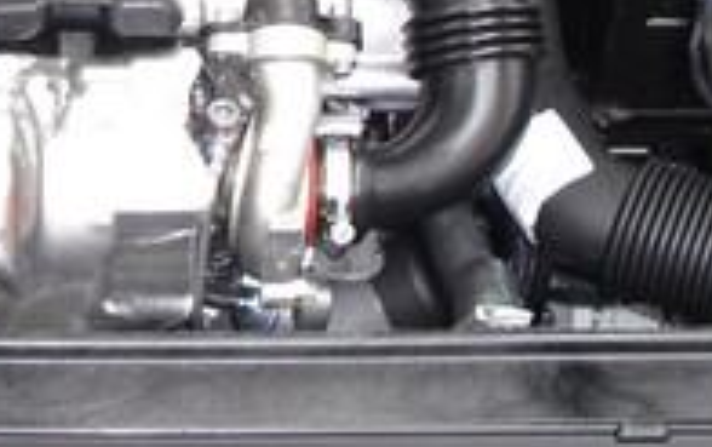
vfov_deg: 10.6
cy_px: -153
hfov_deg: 17.1
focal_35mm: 121
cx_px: 124
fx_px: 2351
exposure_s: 1/60
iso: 200
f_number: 2.6
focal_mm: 5.8
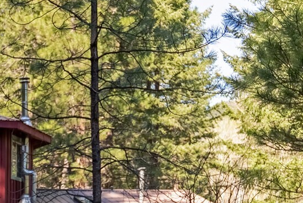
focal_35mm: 100
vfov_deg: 13.1
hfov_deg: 18.6
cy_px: 283
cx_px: -119
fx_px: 842
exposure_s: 1/8000
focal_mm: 32
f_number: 2.8
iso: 100
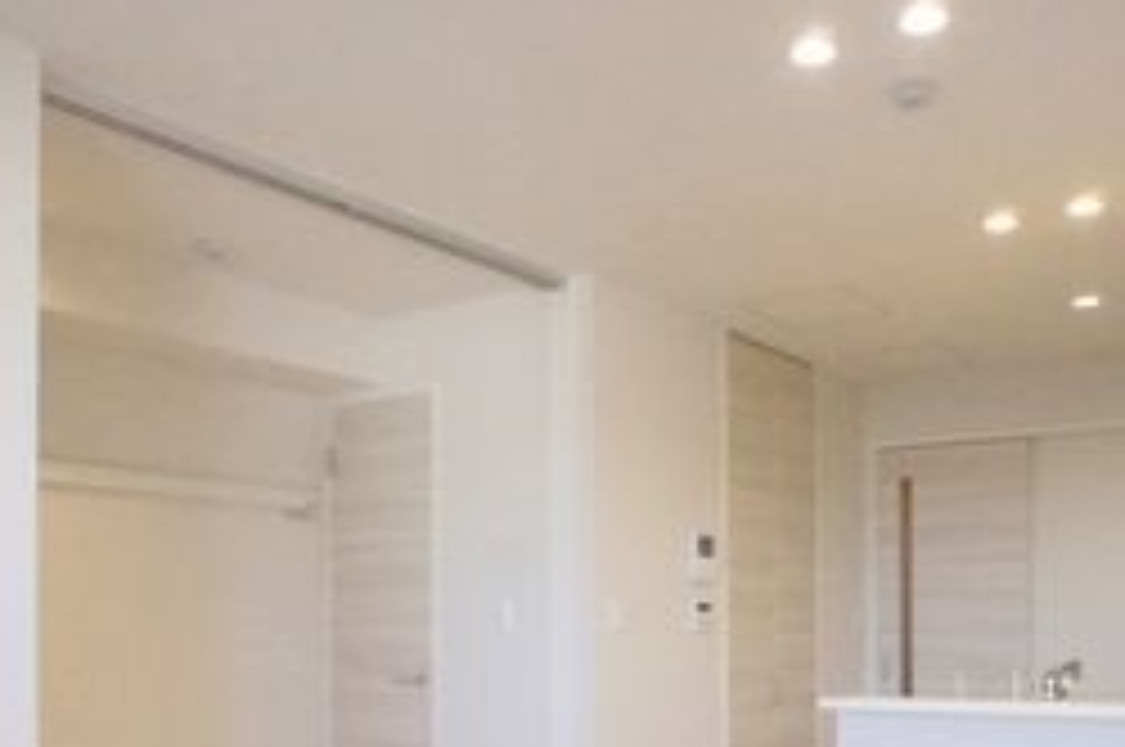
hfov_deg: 41.0
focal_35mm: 48
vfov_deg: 27.1
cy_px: 662
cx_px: 675
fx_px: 1498
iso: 12800
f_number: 6.3
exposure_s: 1/640
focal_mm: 16
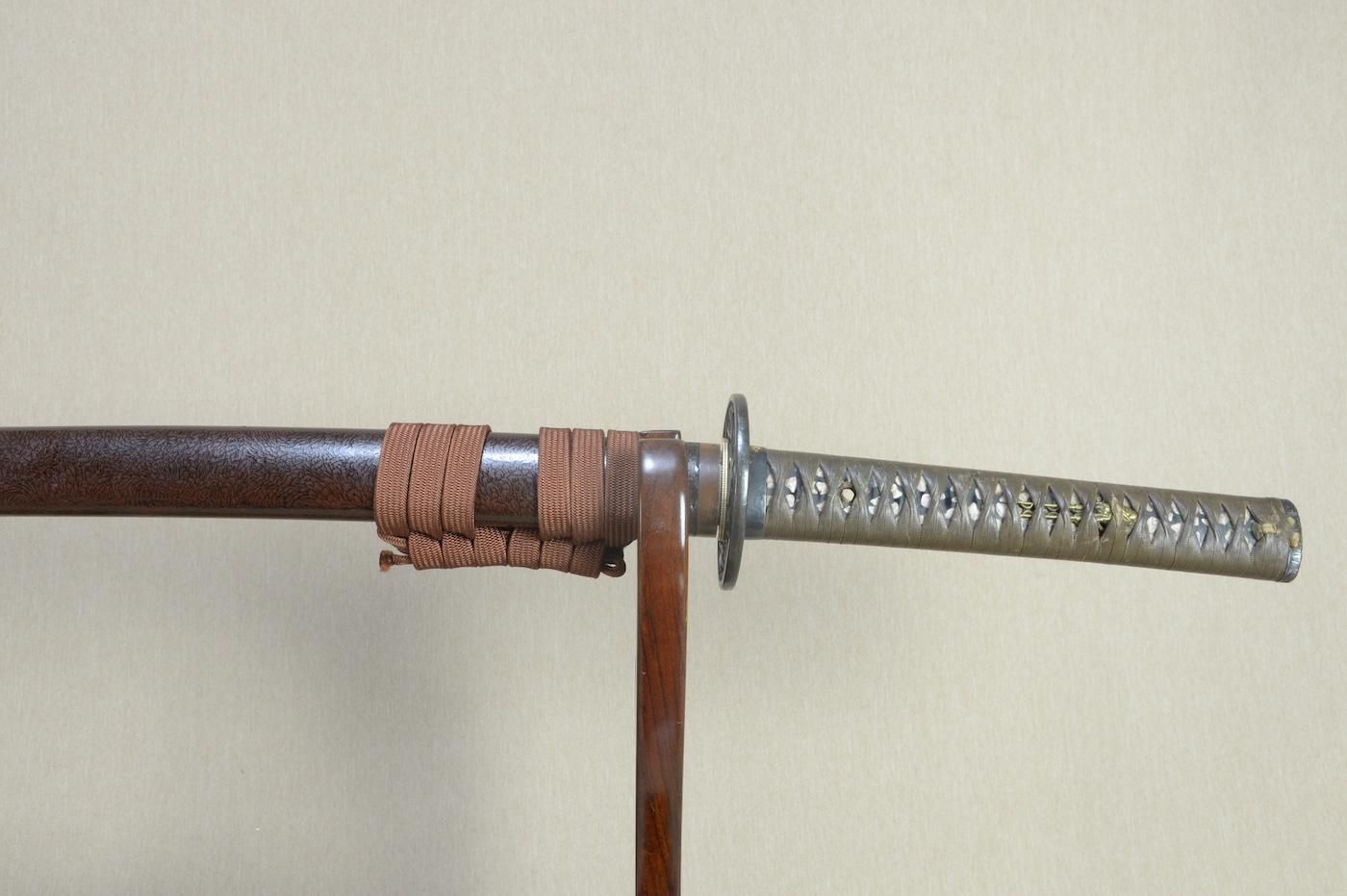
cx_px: 674
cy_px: 448
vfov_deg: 39.9
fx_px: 1234
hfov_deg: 57.3
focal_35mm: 33
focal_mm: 22
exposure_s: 1/1.6
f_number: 11
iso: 400
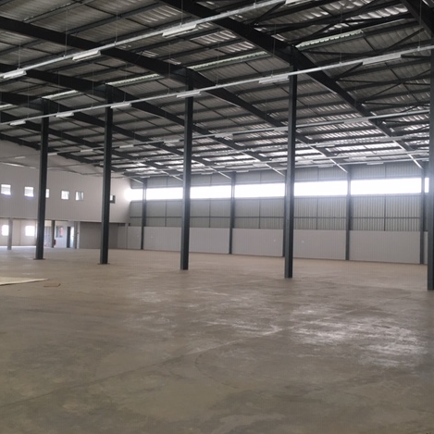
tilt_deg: +1.8
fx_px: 496
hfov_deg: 47.0
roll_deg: -1.2
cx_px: 258
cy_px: 216
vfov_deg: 47.2
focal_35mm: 35
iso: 40
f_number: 2.2
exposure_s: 1/30
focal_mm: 4.15
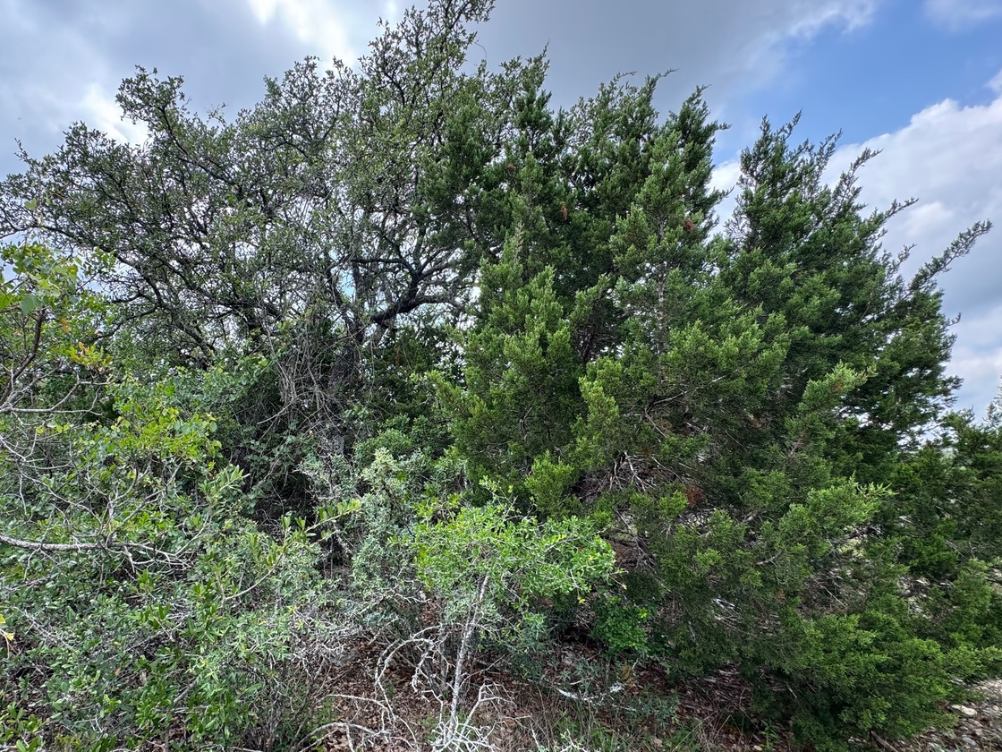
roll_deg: +0.6
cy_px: 395
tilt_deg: +12.1
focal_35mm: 18
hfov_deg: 86.4
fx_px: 521
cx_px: 388
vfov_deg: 71.5
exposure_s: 1/296
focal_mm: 2.22
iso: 40
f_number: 2.2
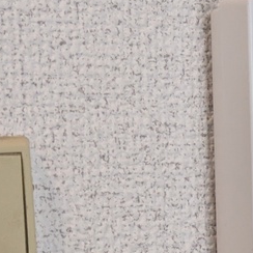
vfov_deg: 9.8
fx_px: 1464
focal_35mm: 177
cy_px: 252
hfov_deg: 9.6
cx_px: 384
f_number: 1.89
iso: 254
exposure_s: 1/120
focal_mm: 5.43
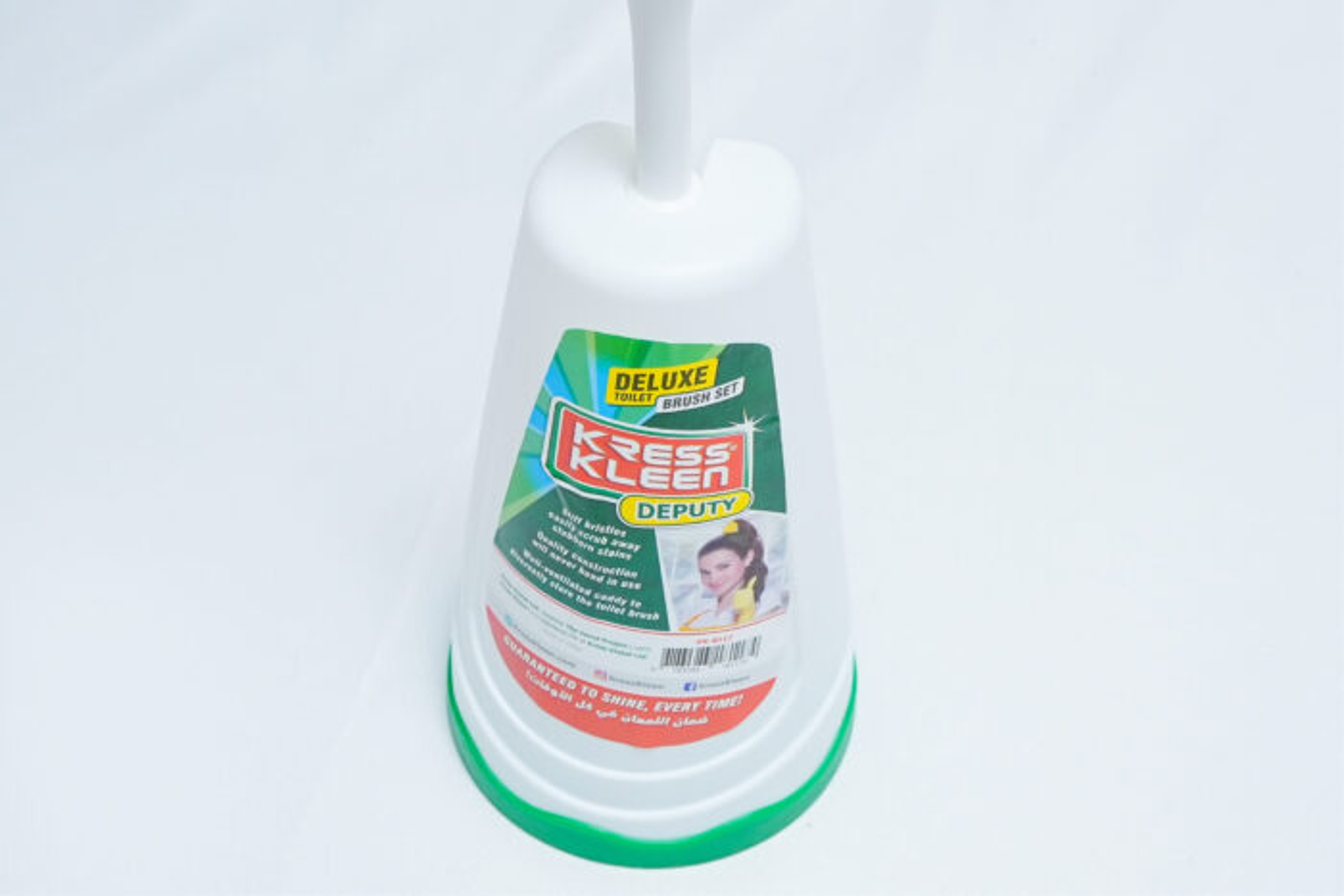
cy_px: 448
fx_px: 1942
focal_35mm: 52
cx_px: 672
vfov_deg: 26.0
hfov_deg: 38.2
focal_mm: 35
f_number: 9
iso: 2500
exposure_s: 1/160
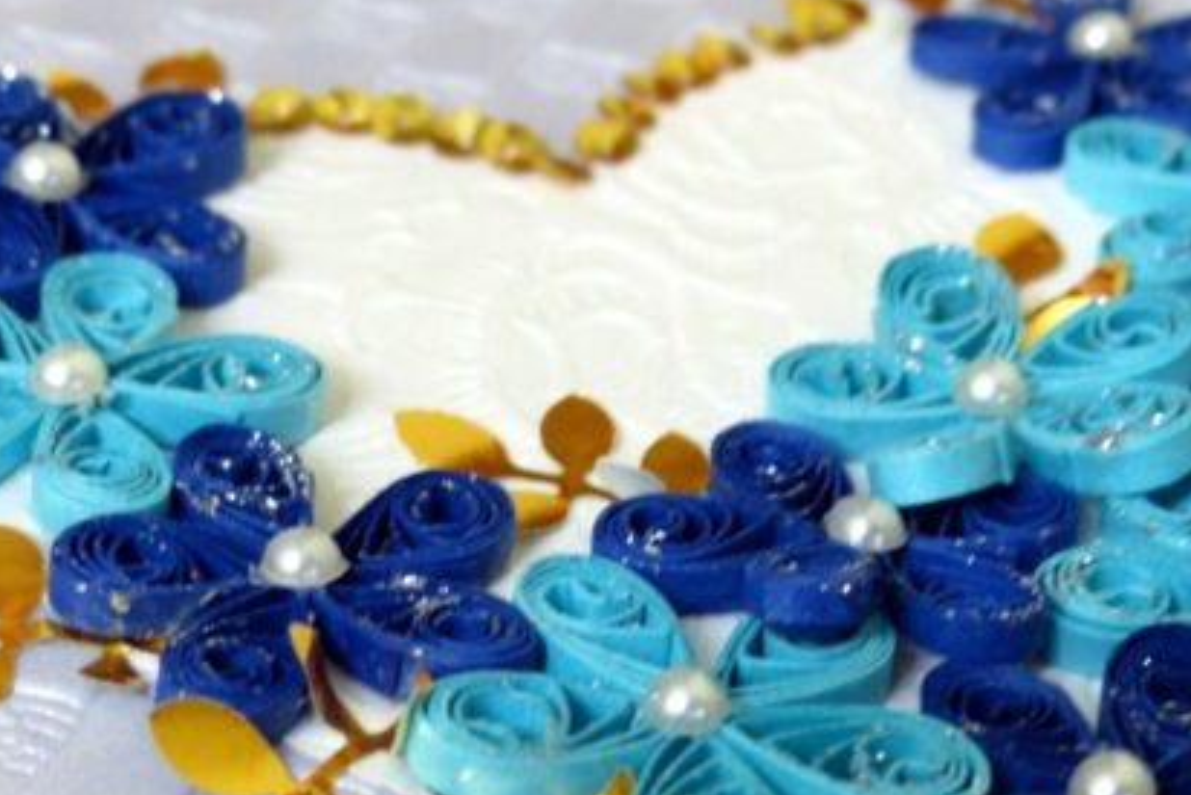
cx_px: 720
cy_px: 596
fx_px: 3309
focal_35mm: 100
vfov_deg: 13.7
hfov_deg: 20.4
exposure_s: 1/10
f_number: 2.8
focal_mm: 11.9
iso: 400
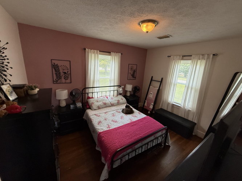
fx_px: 98
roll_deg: -3.7
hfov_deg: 102.1
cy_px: 90
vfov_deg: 85.7
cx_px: 121
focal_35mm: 14
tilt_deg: -14.2
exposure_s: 1/120
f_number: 2.2
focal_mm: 2.22
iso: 250
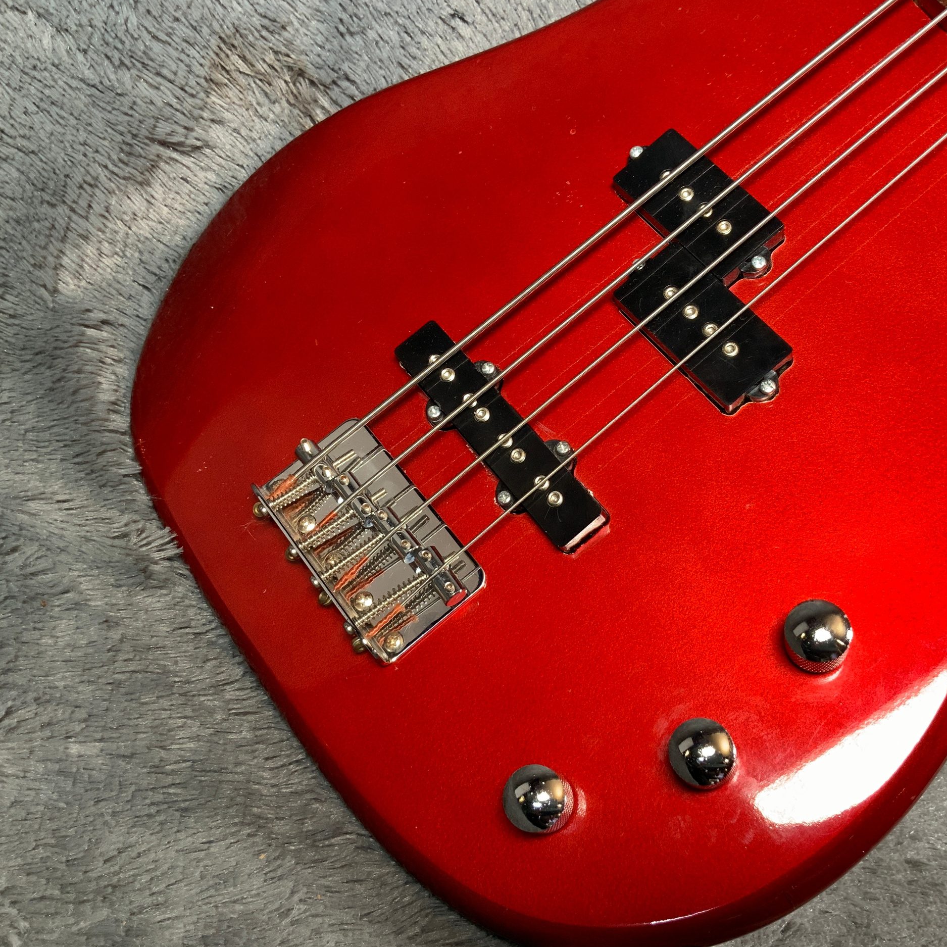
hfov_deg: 47.1
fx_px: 1083
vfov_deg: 47.2
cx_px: 541
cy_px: 466
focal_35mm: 35
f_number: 1.8
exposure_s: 1/52
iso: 80
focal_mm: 3
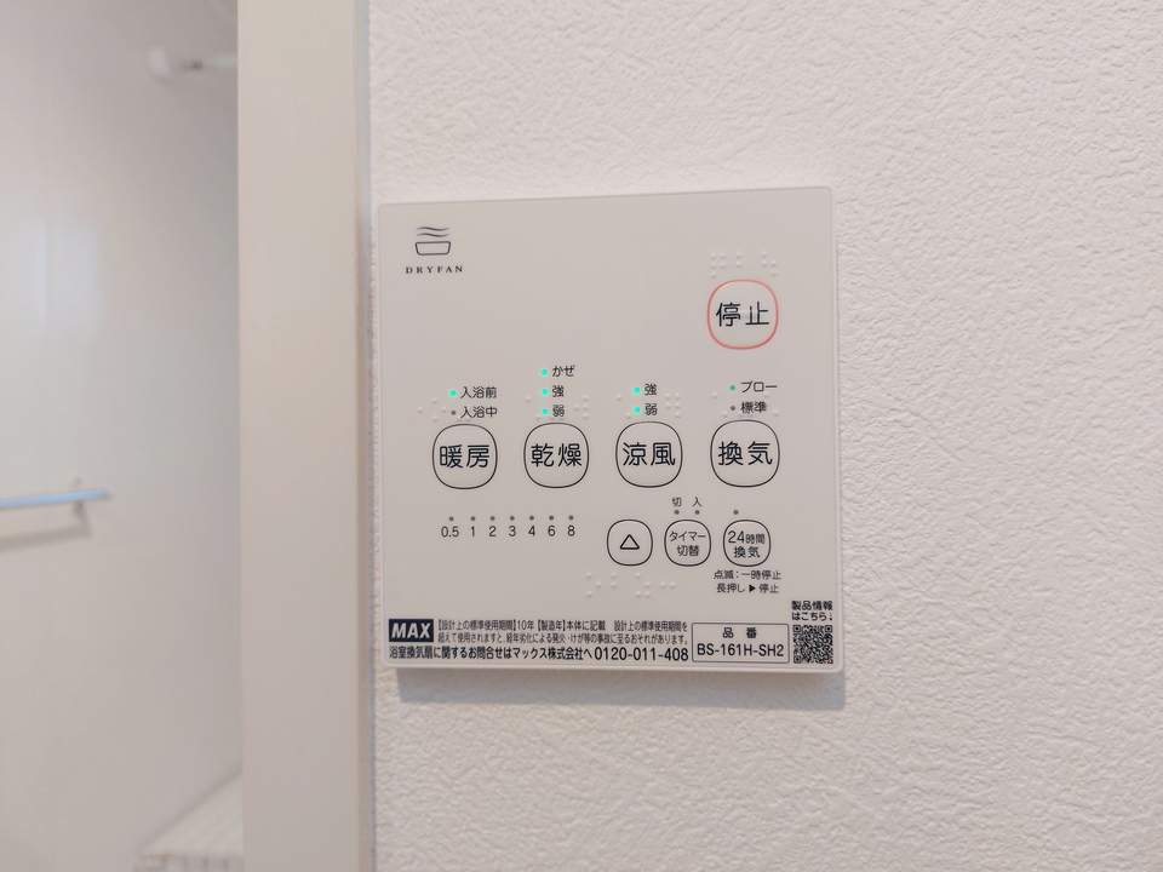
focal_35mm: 24
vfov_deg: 56.8
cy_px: 436
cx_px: 582
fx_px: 806
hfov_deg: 71.6
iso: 64
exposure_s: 1/24
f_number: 1.8
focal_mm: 5.23
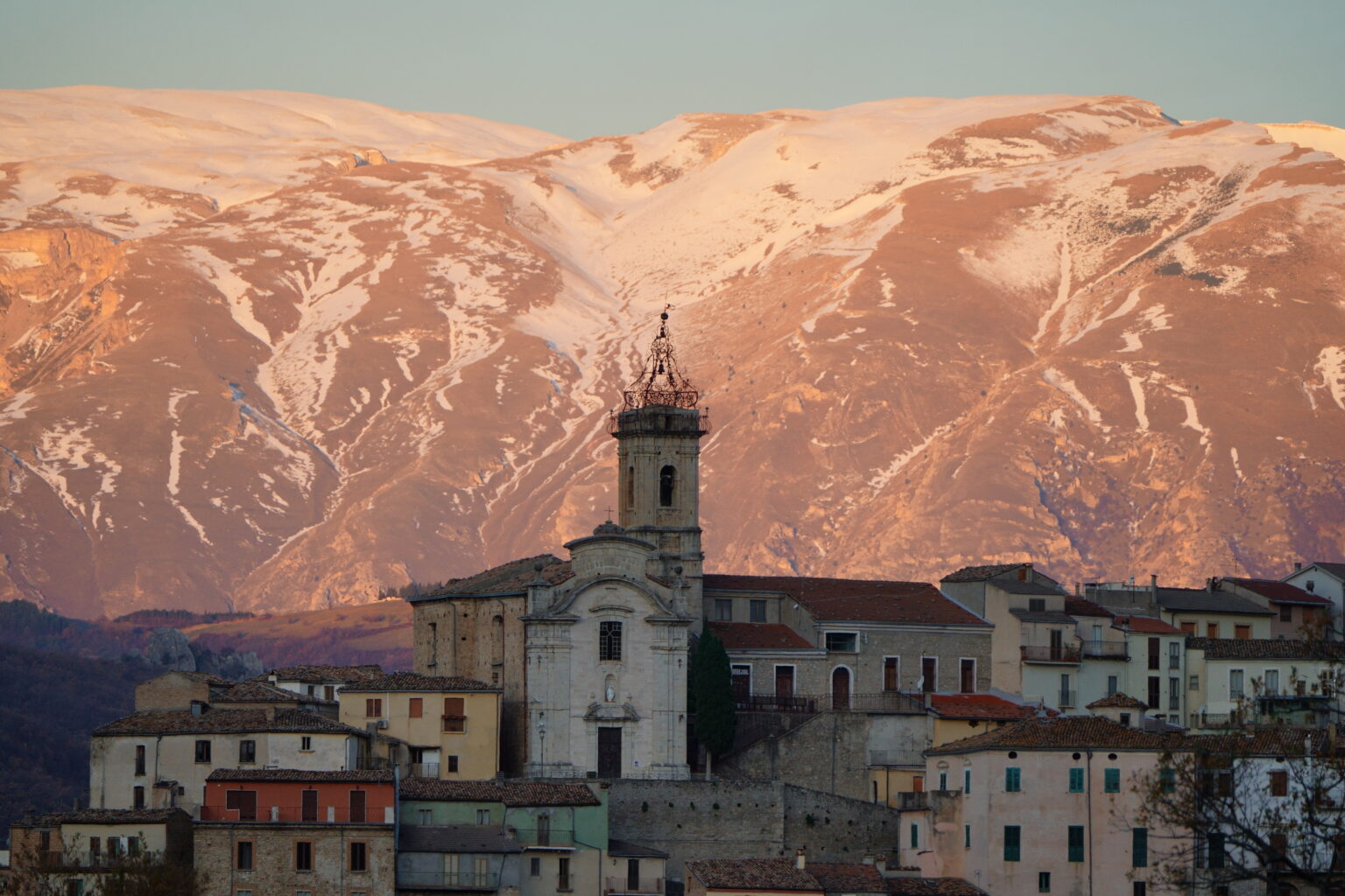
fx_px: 11058
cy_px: 448
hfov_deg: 7.0
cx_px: 672
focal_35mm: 296
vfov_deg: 4.6
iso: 400
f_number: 6.3
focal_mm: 296
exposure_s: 1/320
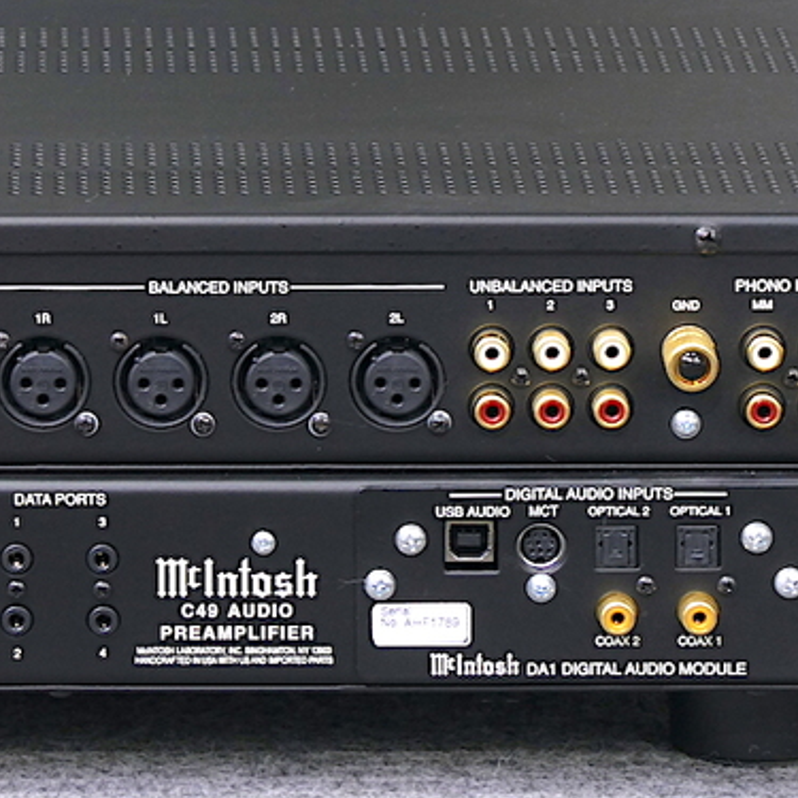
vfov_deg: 5.4
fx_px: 8450
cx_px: 47
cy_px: 262
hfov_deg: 5.4
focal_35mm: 324
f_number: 5.4
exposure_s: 1/1.6
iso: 100
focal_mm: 25.6
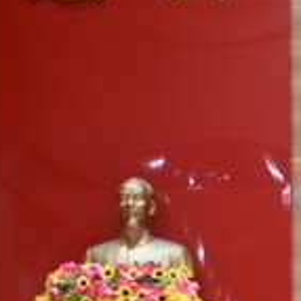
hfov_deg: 10.8
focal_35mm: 148
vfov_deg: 11.6
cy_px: 341
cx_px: 591
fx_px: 1456
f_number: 5.6
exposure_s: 1/80
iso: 1600
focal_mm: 26
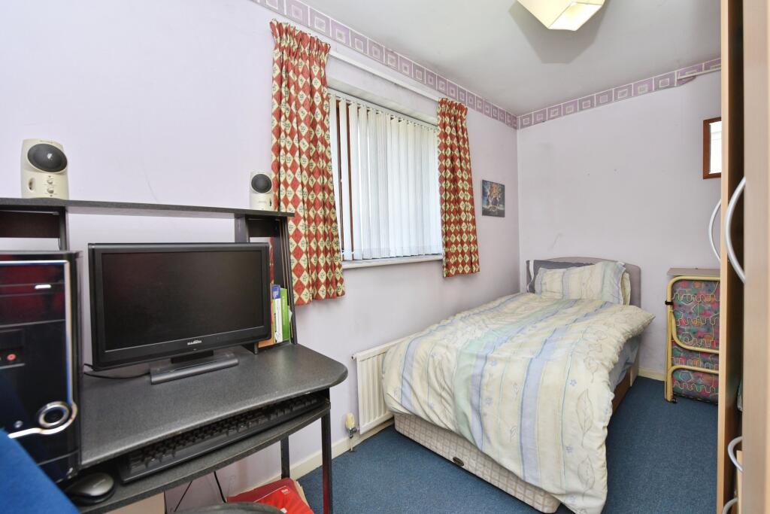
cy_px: 257
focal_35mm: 14
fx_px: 299
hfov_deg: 104.2
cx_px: 385
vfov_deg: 81.2
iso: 400
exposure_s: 1/125
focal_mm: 14
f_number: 5.6
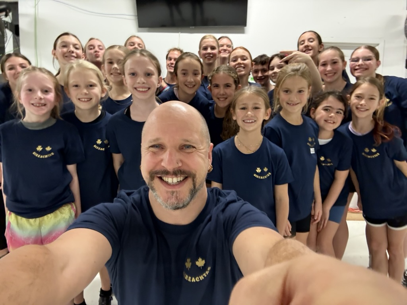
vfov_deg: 58.9
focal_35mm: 23
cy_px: 152
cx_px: 204
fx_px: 270
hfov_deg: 73.9
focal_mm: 2.69
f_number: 1.9
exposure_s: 1/30
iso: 400
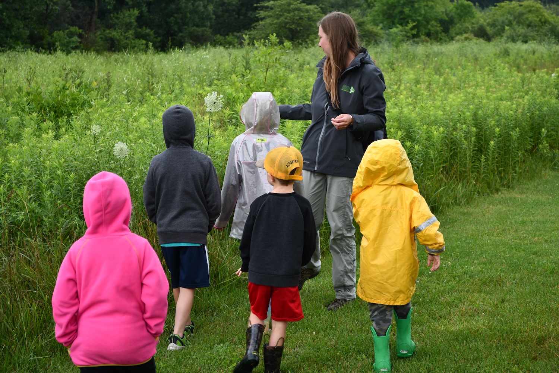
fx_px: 1273
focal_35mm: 82
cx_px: 280
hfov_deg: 24.8
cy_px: 186
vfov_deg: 16.7
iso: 280
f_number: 5.6
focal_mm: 55
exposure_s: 1/250
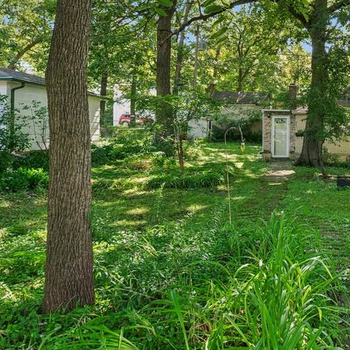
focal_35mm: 39
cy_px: 139
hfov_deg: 41.1
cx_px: 278
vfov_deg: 42.6
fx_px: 446
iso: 320
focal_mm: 18
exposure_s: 1/15
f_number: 9
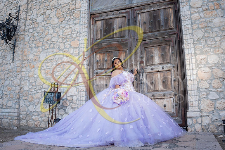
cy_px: 75
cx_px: 112
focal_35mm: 30
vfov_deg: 43.6
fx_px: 188
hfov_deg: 61.9
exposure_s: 1/500
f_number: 2.8
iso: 125
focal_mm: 20
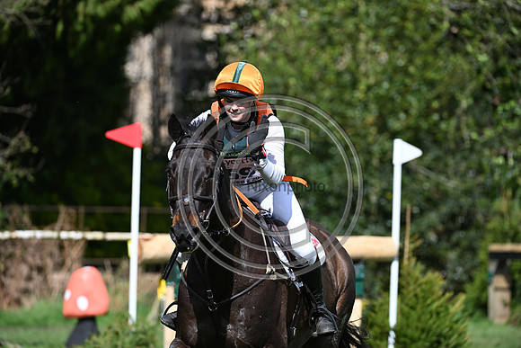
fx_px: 3908
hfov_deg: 7.6
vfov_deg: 5.1
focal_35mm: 270
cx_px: 260
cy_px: 174
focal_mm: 270
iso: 280
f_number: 5
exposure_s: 1/1250
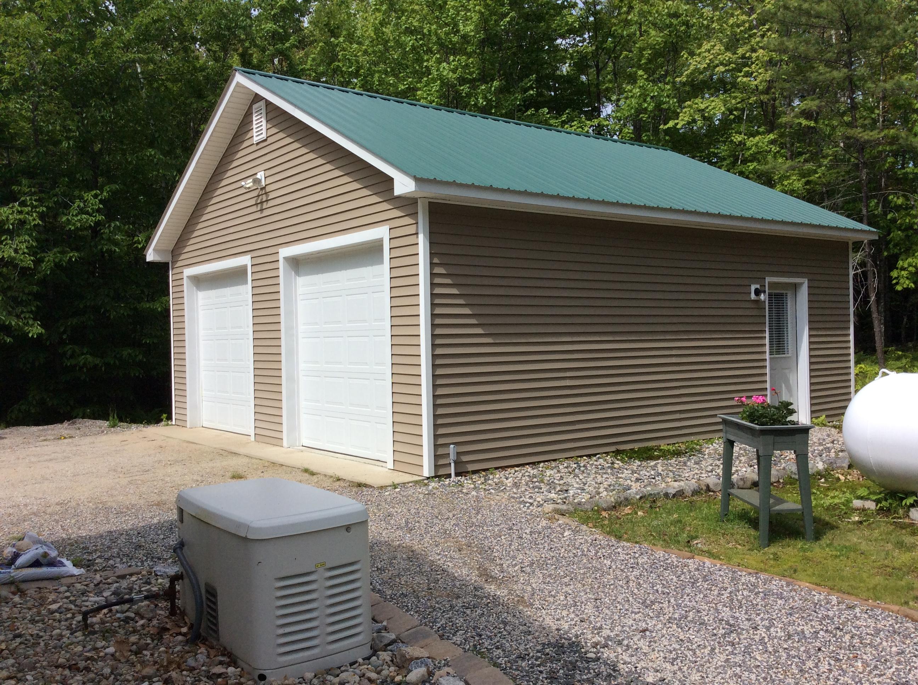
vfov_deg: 44.1
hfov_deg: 56.9
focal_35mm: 32
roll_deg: +1.4
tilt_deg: +0.1
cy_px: 342
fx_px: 847
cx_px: 459
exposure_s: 1/2119
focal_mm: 3.3
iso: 32
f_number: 2.4
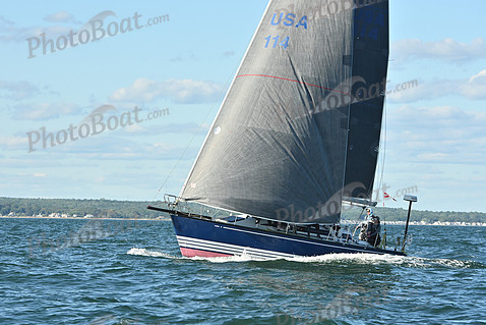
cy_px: 165
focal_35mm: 176
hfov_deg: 11.7
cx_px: 223
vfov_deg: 7.8
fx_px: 2377
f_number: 7.1
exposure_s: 1/1250
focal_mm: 145
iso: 320
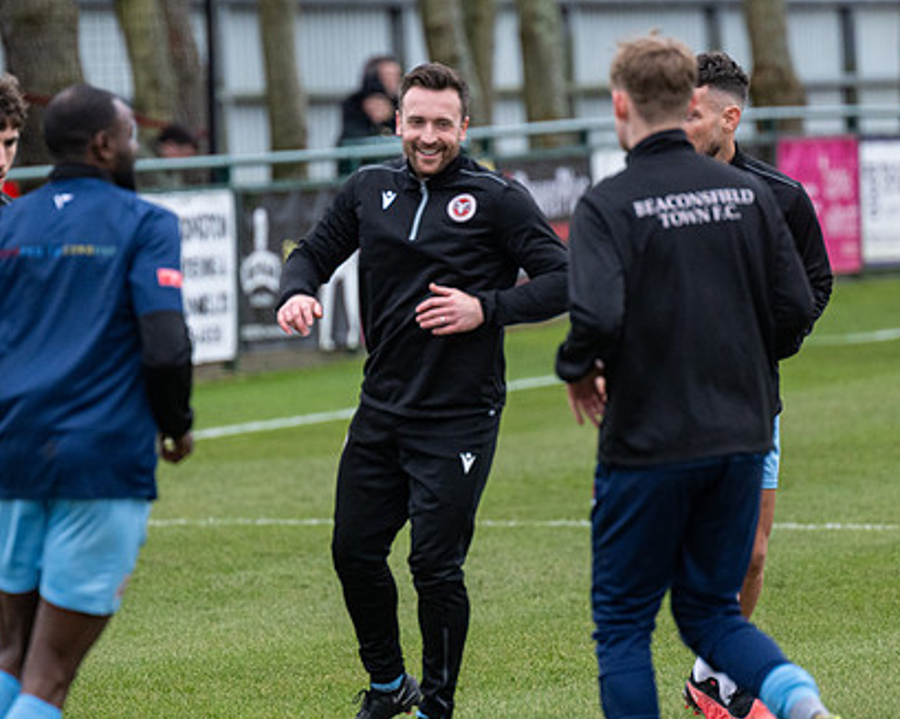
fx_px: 13448
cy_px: 388
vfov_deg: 3.1
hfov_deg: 3.8
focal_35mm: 505
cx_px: 437
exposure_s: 1/1250
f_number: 4
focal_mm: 280
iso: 1000
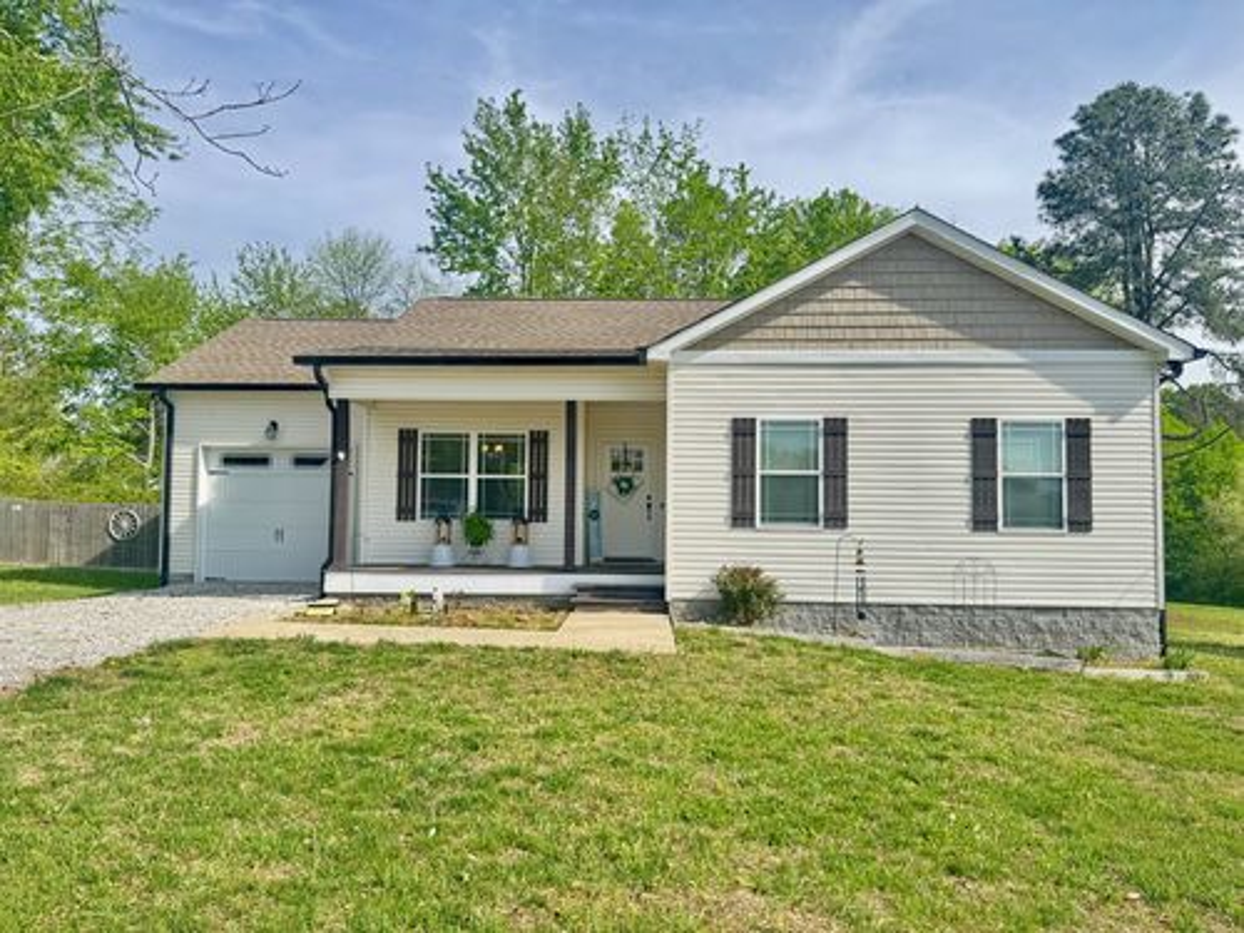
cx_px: 622
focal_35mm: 24
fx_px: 862
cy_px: 466
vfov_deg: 56.8
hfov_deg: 71.6
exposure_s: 1/773
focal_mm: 6.76
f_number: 1.78
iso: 80
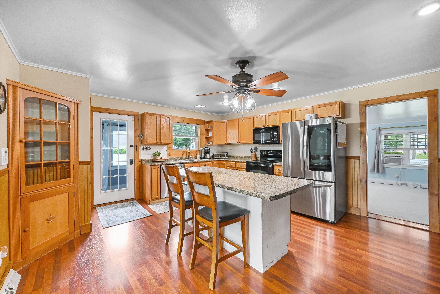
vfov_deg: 81.2
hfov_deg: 104.3
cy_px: 147
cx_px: 220
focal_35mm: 14
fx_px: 171
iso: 4000
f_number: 14
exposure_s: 1/40
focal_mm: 14
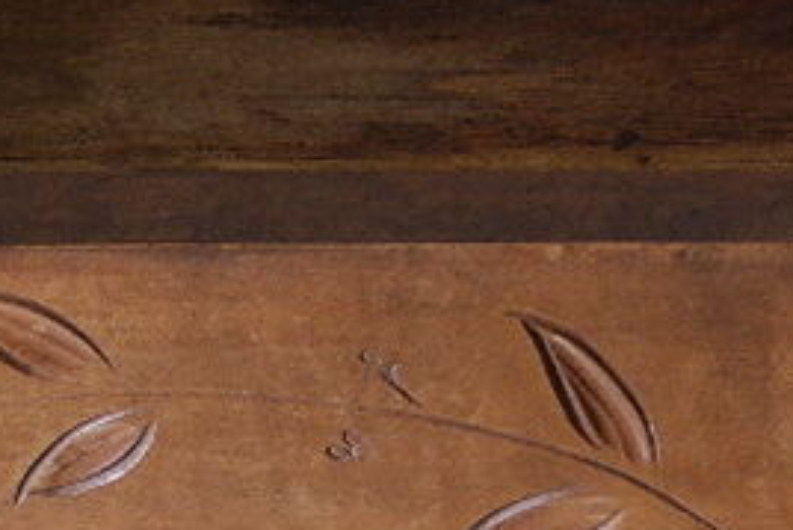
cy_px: -628
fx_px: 5113
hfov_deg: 8.4
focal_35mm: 232
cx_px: 1592
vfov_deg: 5.8
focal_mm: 24
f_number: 4
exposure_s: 1/50
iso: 400
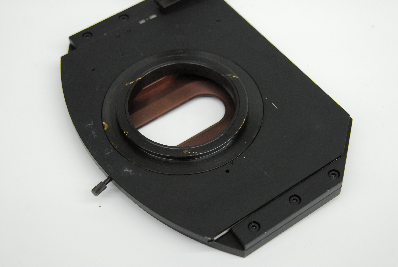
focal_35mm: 63
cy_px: 134
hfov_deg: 31.9
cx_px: 199
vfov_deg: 21.6
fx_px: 697
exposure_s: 1/125
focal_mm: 42
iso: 800
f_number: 3.5
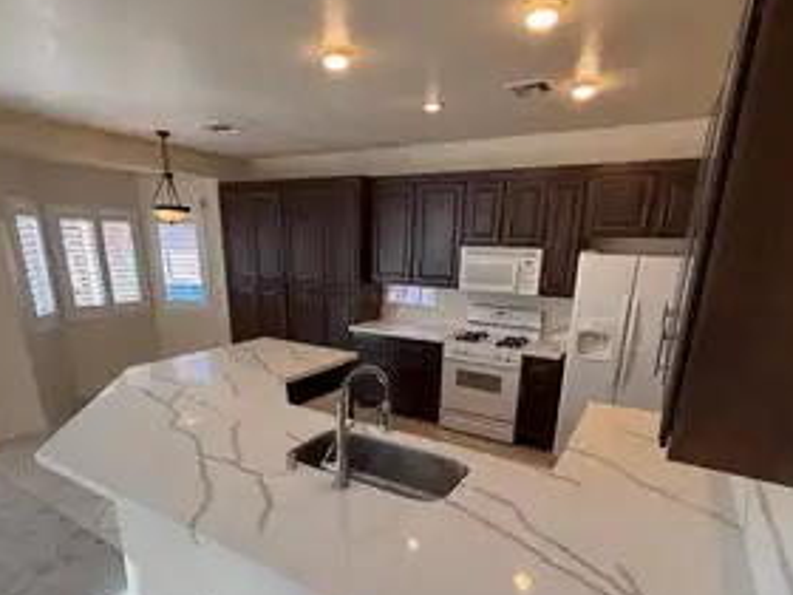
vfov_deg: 64.8
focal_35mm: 20
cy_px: 380
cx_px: 399
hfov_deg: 81.7
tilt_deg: -16.9
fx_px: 458
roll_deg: -0.9
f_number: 2.2
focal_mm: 2.22
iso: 125
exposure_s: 1/120
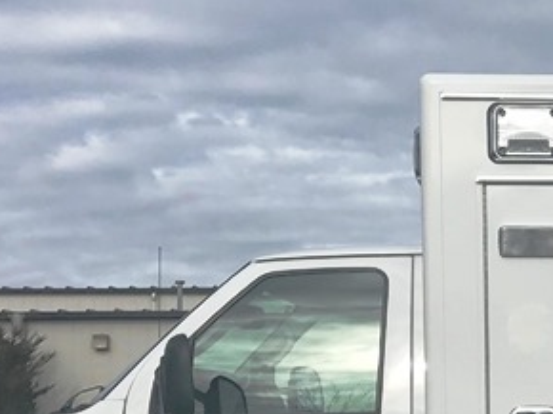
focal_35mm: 99
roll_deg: +1.0
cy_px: 454
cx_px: 662
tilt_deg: +3.7
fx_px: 1580
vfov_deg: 14.6
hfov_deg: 18.8
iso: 20
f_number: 1.8
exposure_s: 1/4000
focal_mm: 3.99
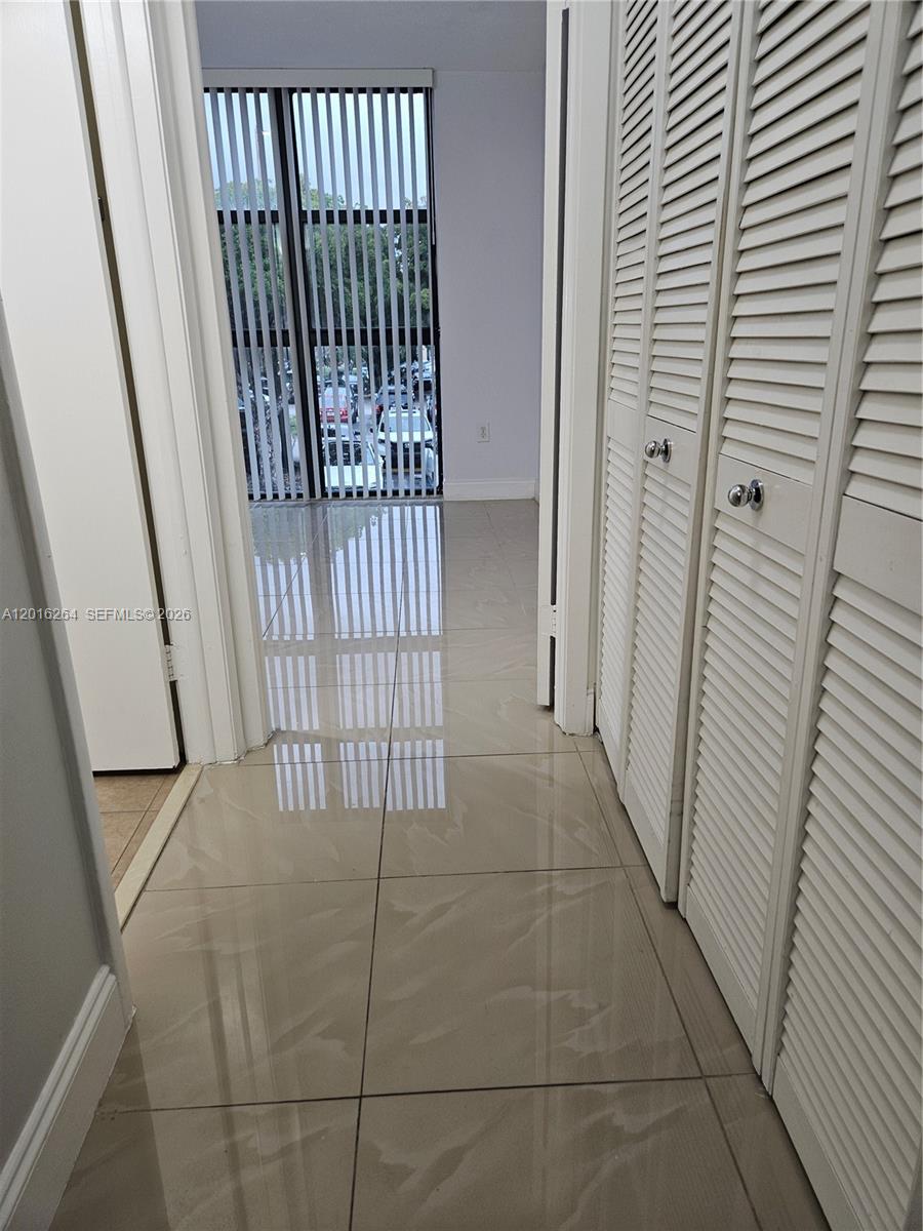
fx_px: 818
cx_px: 462
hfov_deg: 58.9
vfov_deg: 73.9
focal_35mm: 23
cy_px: 616
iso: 125
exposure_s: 1/120
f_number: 1.8
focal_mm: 5.4
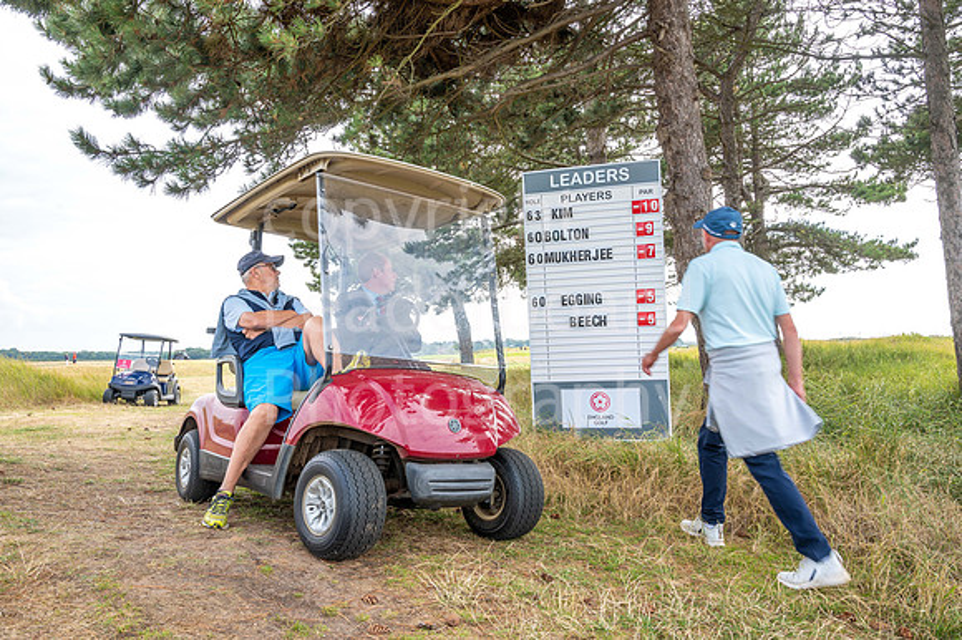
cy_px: 320
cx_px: 481
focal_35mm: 28
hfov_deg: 65.5
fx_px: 748
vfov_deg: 46.4
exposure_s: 1/50
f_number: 10
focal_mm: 28
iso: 100
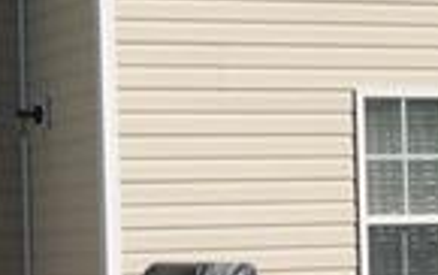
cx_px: 145
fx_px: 2127
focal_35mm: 178
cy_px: 178
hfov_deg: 11.7
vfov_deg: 7.4
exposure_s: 1/280
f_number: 7.6
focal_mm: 8
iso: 100
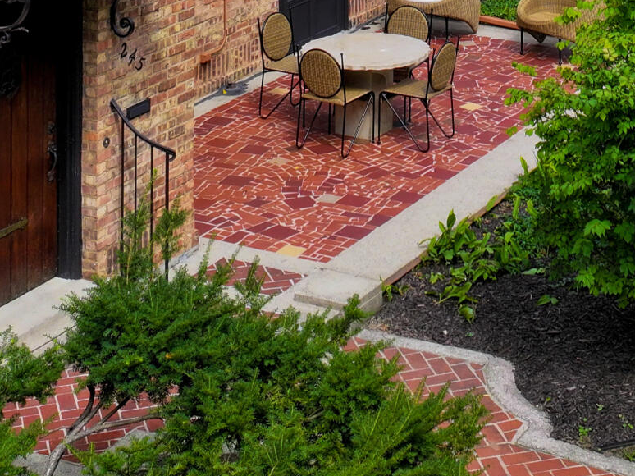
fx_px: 1705
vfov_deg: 14.2
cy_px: -362
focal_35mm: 93
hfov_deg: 20.8
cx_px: 514
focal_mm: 12.29
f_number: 2.8
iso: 290
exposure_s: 1/2000
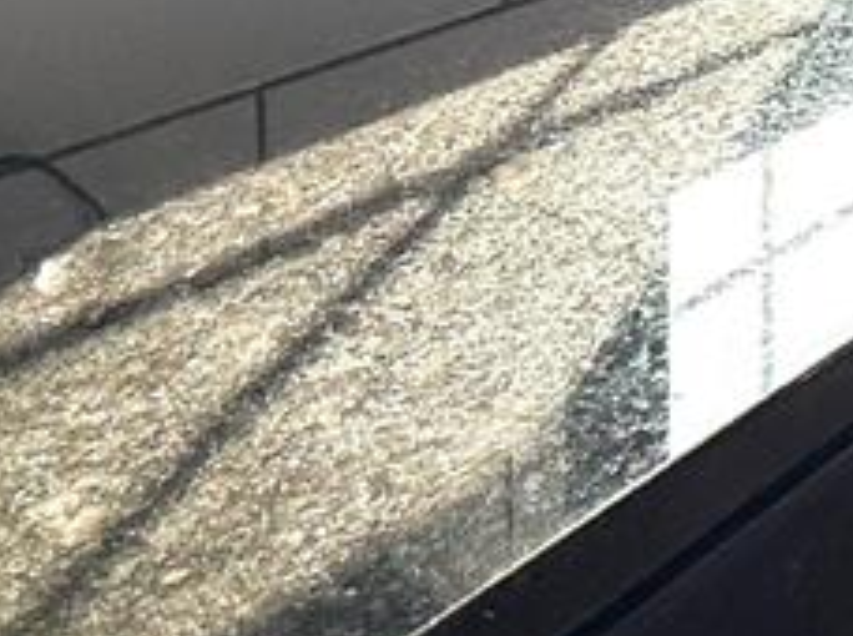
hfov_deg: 24.6
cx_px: 1242
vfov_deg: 18.8
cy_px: -451
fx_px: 1549
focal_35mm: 63
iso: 80
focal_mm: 2.22
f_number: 2.2
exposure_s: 1/120
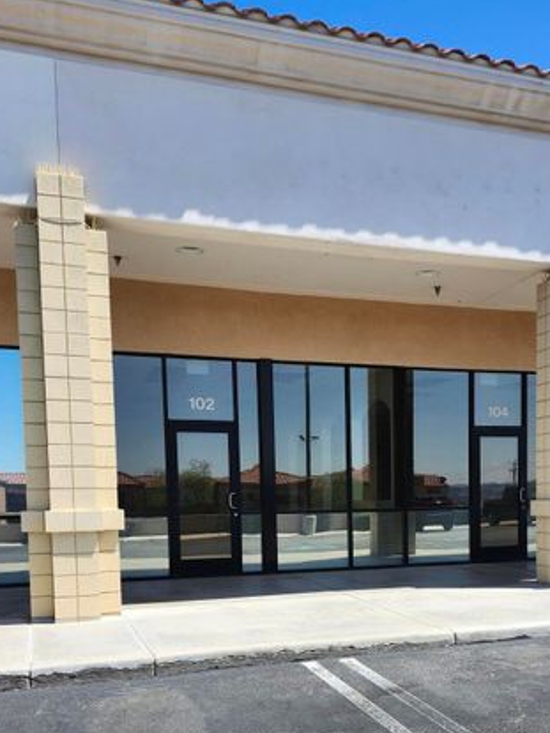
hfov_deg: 38.3
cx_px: 363
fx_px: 784
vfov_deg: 48.2
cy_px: 552
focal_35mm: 37
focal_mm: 5.54
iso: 25
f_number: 1.8
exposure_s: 1/1145
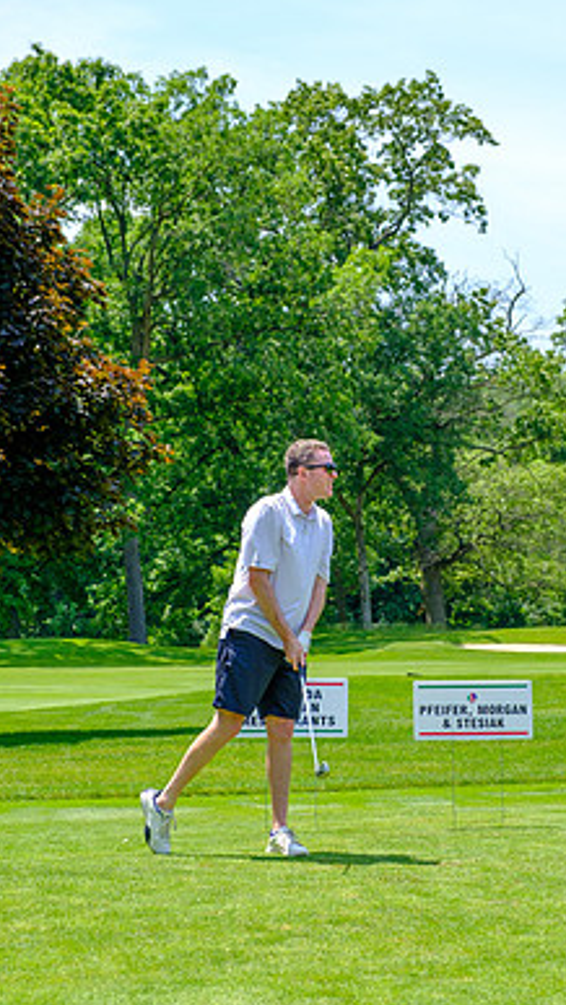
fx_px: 2239
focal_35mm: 84
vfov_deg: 25.3
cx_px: 358
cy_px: 579
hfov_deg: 14.4
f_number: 5
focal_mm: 46.3
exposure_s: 1/500
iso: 200
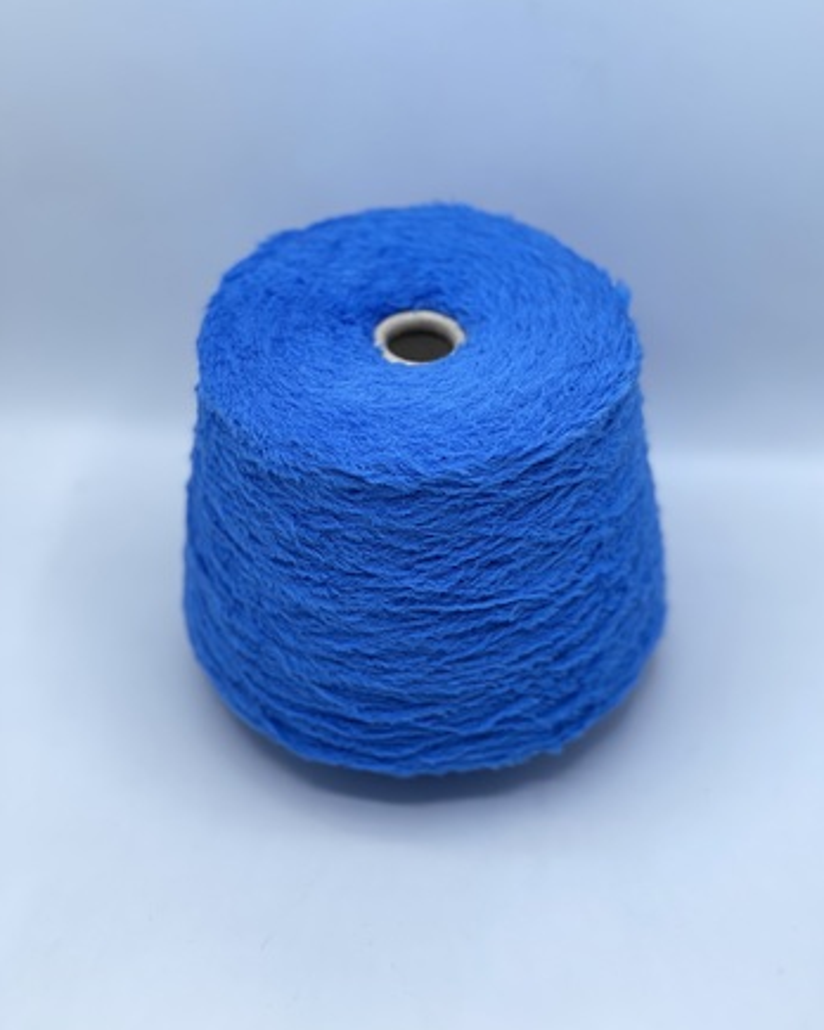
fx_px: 2103
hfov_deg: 22.2
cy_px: 523
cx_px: 419
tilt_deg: -41.7
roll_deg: +1.5
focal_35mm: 69
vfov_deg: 27.5
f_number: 2.2
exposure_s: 1/131
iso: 20
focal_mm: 7.5
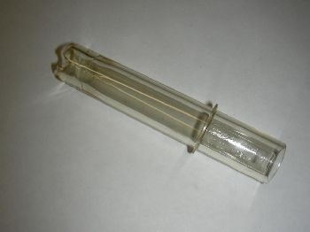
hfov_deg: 49.0
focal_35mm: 38
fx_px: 340
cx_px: 155
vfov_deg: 37.7
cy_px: 116
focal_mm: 6.3
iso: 50
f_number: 6.8
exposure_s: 1/60.1
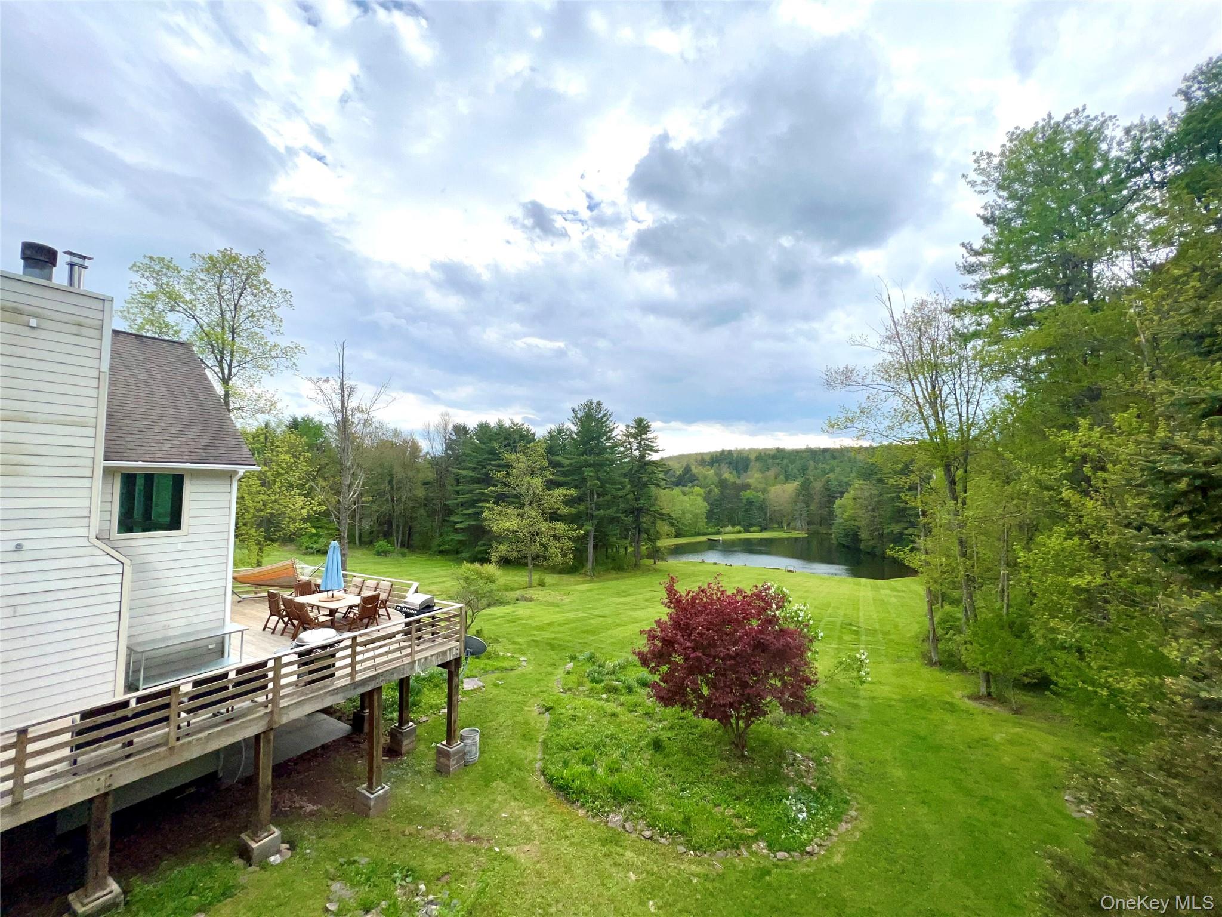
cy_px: 458
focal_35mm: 13
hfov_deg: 106.2
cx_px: 611
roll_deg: +0.1
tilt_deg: +2.8
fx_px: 459
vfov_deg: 89.9
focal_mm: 1.57
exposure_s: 1/1672
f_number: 1.8
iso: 32
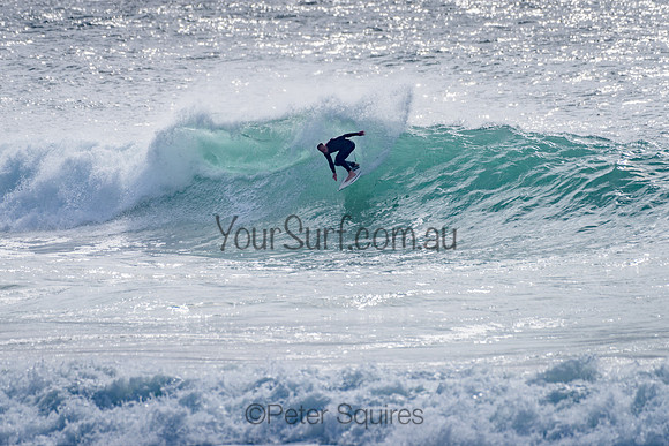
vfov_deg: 2.2
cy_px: 173
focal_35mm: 612
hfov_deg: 3.4
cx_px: 333
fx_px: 11378
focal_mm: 500
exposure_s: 1/2000
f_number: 6.3
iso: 64
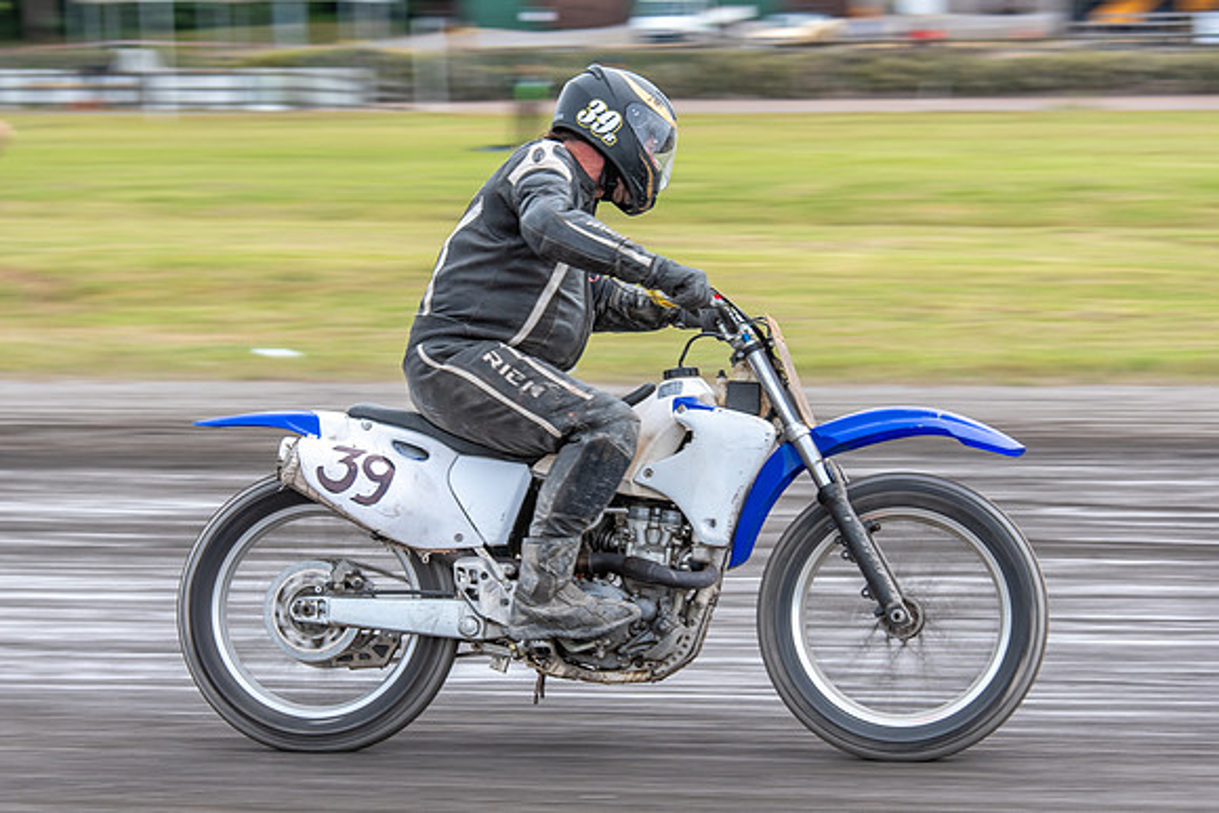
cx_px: 620
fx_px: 4593
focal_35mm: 136
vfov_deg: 10.1
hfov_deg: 15.1
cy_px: 462
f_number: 8
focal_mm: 100
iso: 200
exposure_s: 1/320
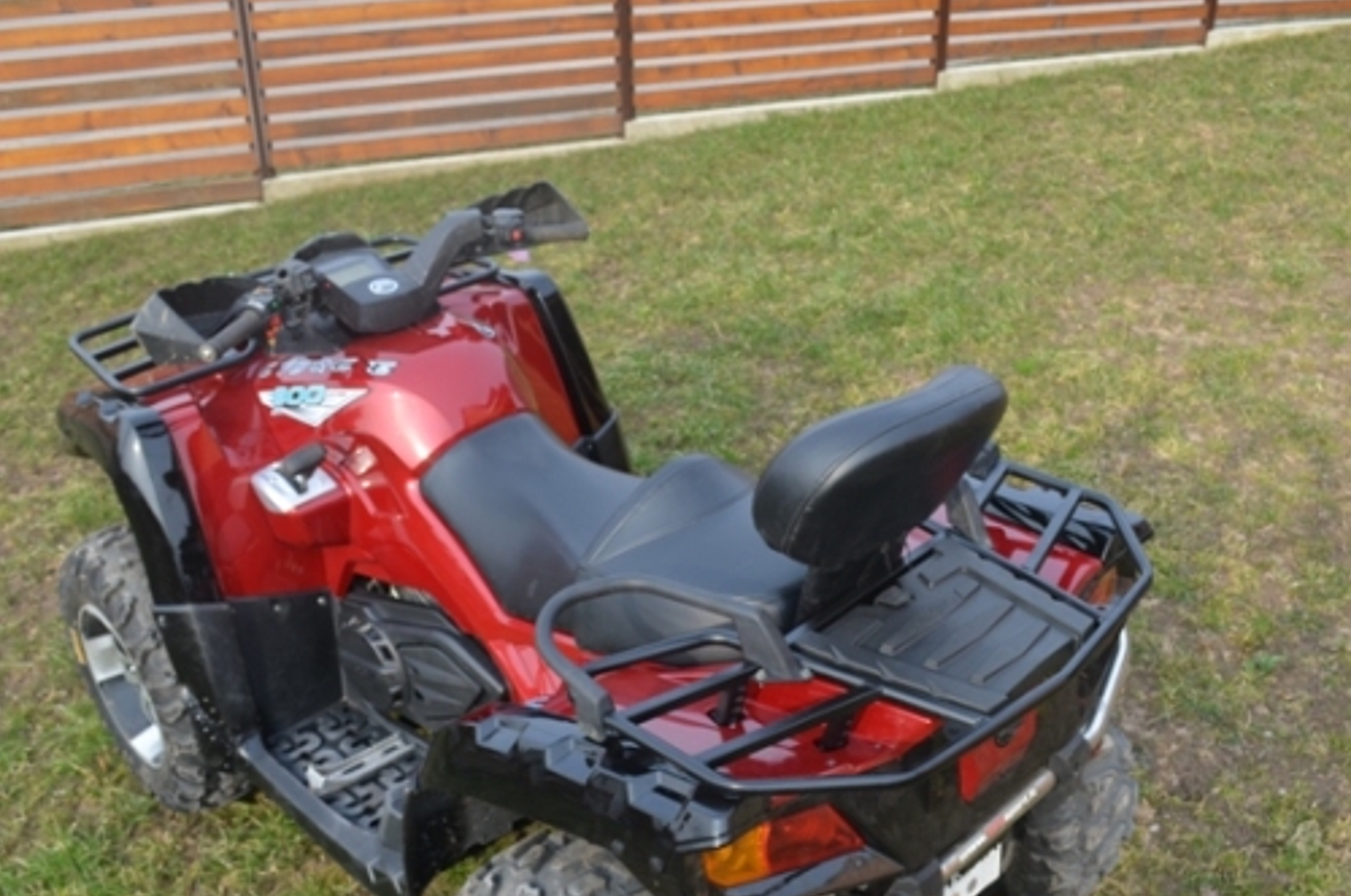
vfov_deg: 34.9
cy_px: 502
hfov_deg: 50.7
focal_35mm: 38
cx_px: 686
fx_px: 1424
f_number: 6.3
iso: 100
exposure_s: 1/100
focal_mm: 22
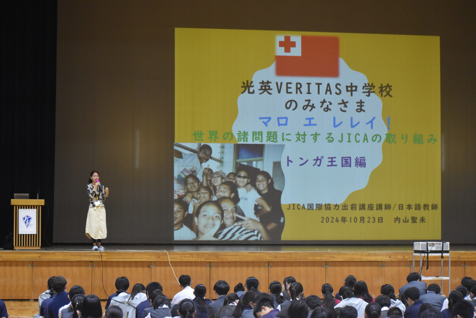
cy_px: 159
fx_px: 1389
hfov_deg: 19.5
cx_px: 238
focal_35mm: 105
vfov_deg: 13.0
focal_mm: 70
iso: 2200
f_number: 4.5
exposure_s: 1/60
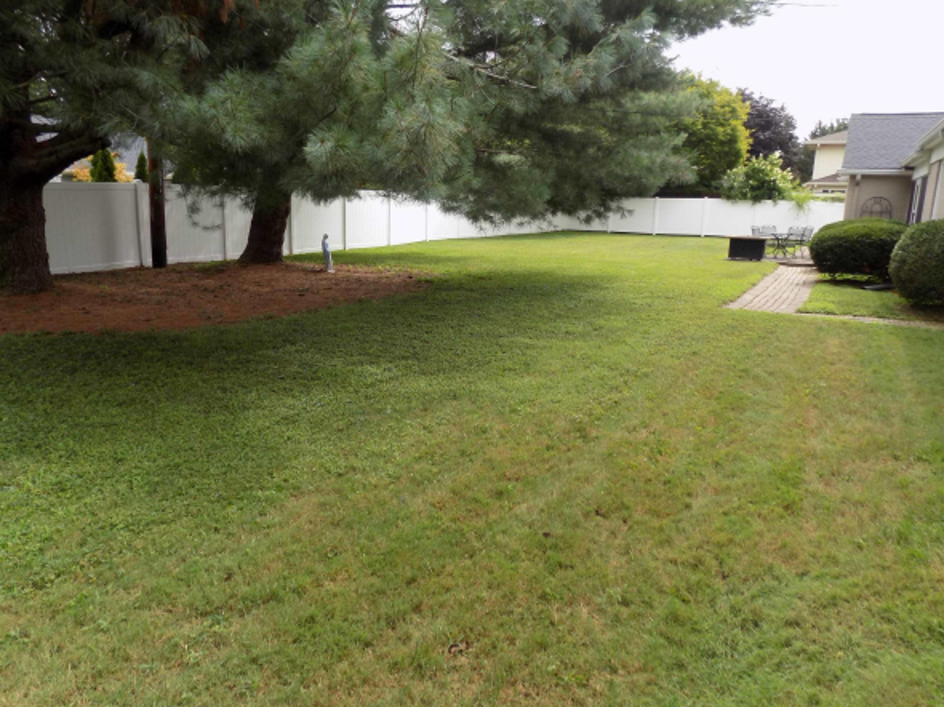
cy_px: 379
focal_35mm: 26
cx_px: 463
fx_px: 709
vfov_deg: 53.0
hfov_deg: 67.3
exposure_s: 1/320
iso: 80
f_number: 3.1
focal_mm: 4
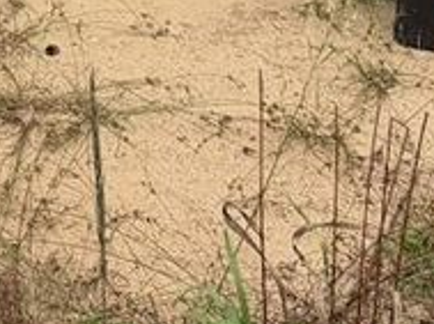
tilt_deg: -1.3
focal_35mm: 76
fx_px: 951
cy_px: -450
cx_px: -193
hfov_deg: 21.9
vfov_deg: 13.8
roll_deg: -1.4
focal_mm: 2.22
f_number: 2.2
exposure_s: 1/502
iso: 50
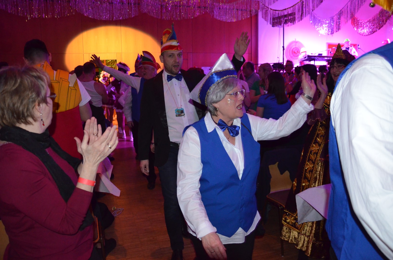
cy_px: 130
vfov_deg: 47.7
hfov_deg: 67.5
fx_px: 294
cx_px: 196
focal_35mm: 27
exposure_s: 1/60
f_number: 3.5
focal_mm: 18
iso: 3200
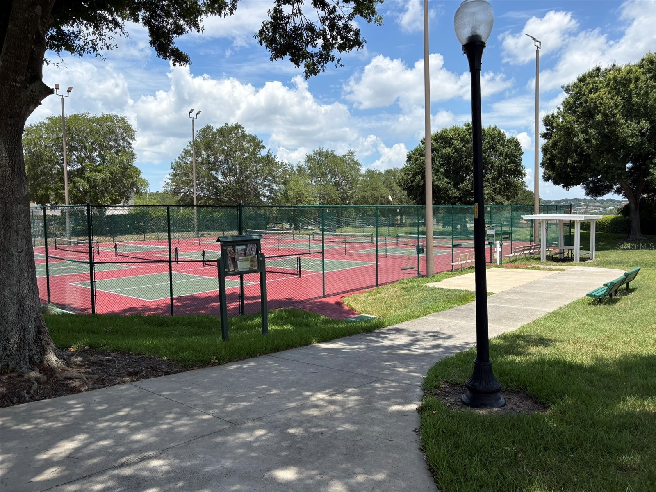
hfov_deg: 67.3
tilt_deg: -3.2
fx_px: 493
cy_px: 246
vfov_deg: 53.1
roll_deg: +1.3
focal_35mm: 26
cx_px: 328
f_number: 1.6
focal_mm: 5.96
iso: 50
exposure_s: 1/3125
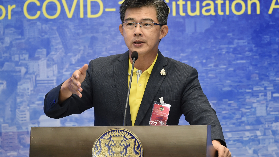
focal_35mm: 357
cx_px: 140
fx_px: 2641
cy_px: 67
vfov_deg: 3.4
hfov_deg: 6.0
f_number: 5.6
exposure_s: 1/100
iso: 2500
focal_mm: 340
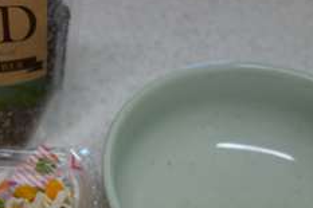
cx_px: 50
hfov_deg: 32.2
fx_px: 521
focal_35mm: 60
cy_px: 163
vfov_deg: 22.3
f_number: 1.8
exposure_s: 1/50
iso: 125
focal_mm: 10.4
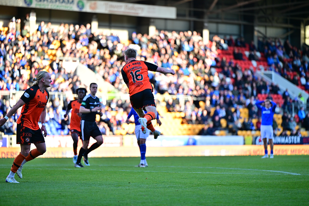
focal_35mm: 200
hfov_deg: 10.3
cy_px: 103
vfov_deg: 6.9
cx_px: 154
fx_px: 1717
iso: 400
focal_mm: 200
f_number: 2.8
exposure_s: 1/1000
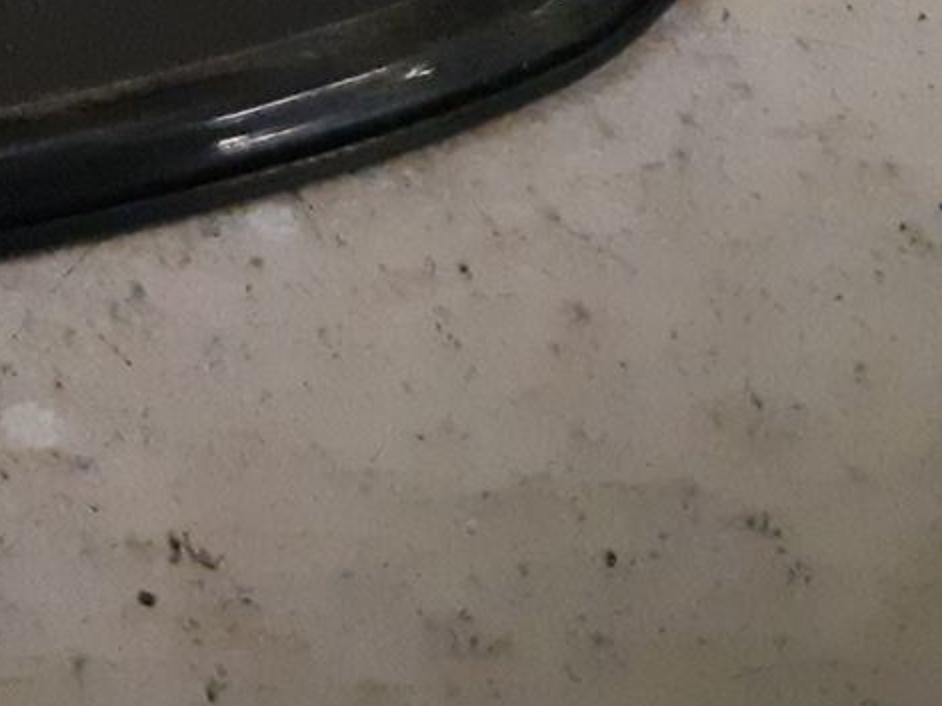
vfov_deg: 12.3
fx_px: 3074
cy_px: -440
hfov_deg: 16.1
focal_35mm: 113
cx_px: -442
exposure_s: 1/237
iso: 800
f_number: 1.7
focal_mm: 3.93
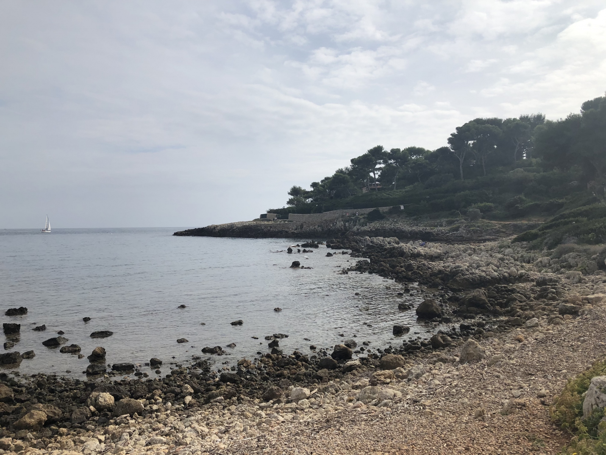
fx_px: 490
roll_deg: -0.4
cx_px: 303
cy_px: 228
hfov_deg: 63.4
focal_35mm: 28
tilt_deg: +0.8
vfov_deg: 49.7
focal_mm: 3.99
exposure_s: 1/5348
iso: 20
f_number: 1.8
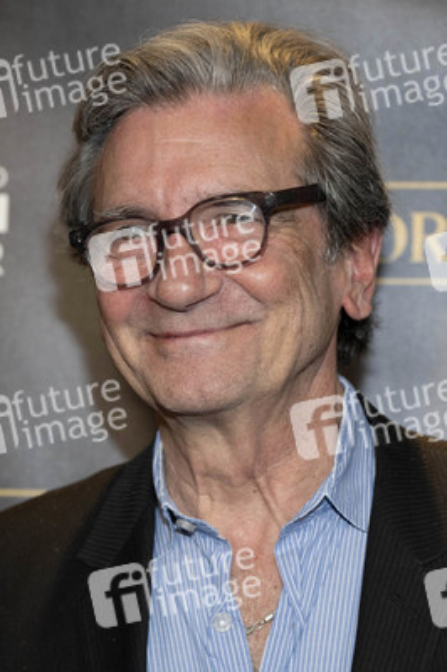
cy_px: 336
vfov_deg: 23.1
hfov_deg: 15.5
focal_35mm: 88
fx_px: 1642
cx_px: 224
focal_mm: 88
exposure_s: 1/250
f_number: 4
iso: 800
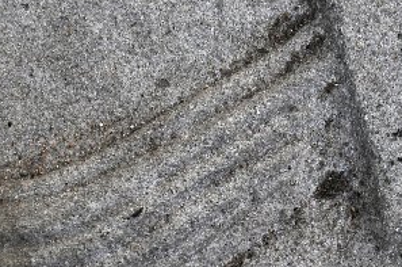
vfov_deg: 2.1
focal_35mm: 637
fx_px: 7102
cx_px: 582
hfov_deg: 3.2
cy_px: 335
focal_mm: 105
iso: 200
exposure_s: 1/160
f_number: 10
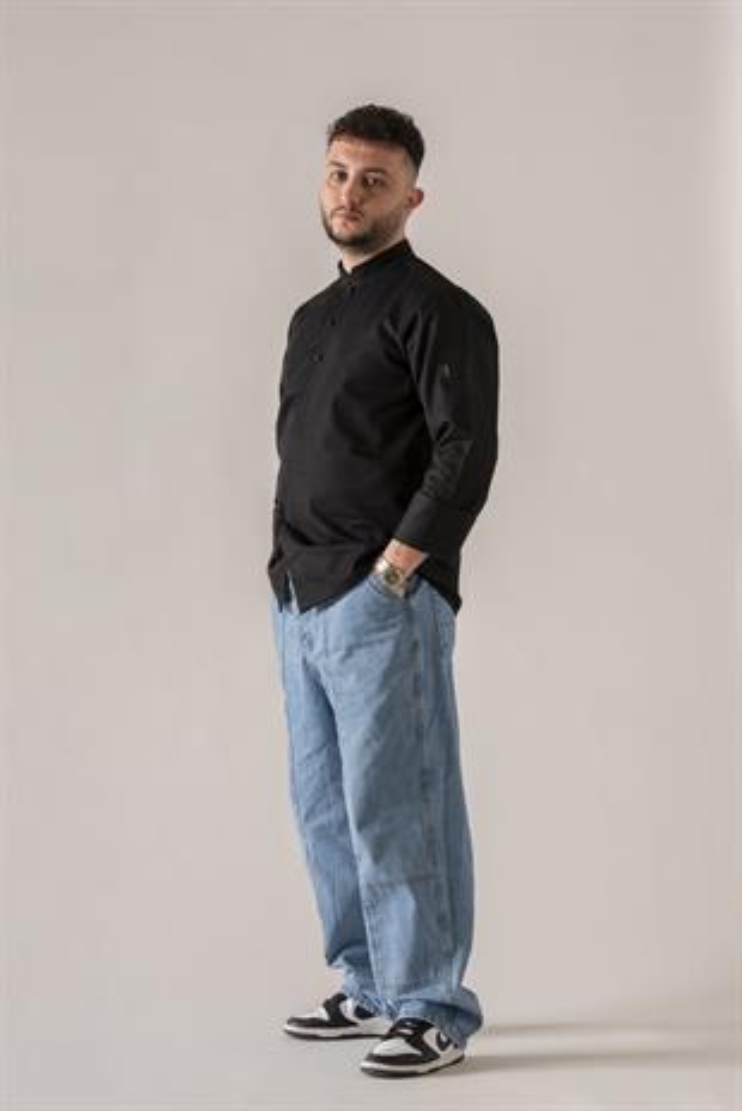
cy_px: 556
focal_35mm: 112
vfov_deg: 18.2
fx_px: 3457
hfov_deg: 12.3
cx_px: 371
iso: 200
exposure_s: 1/160
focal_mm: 112
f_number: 11
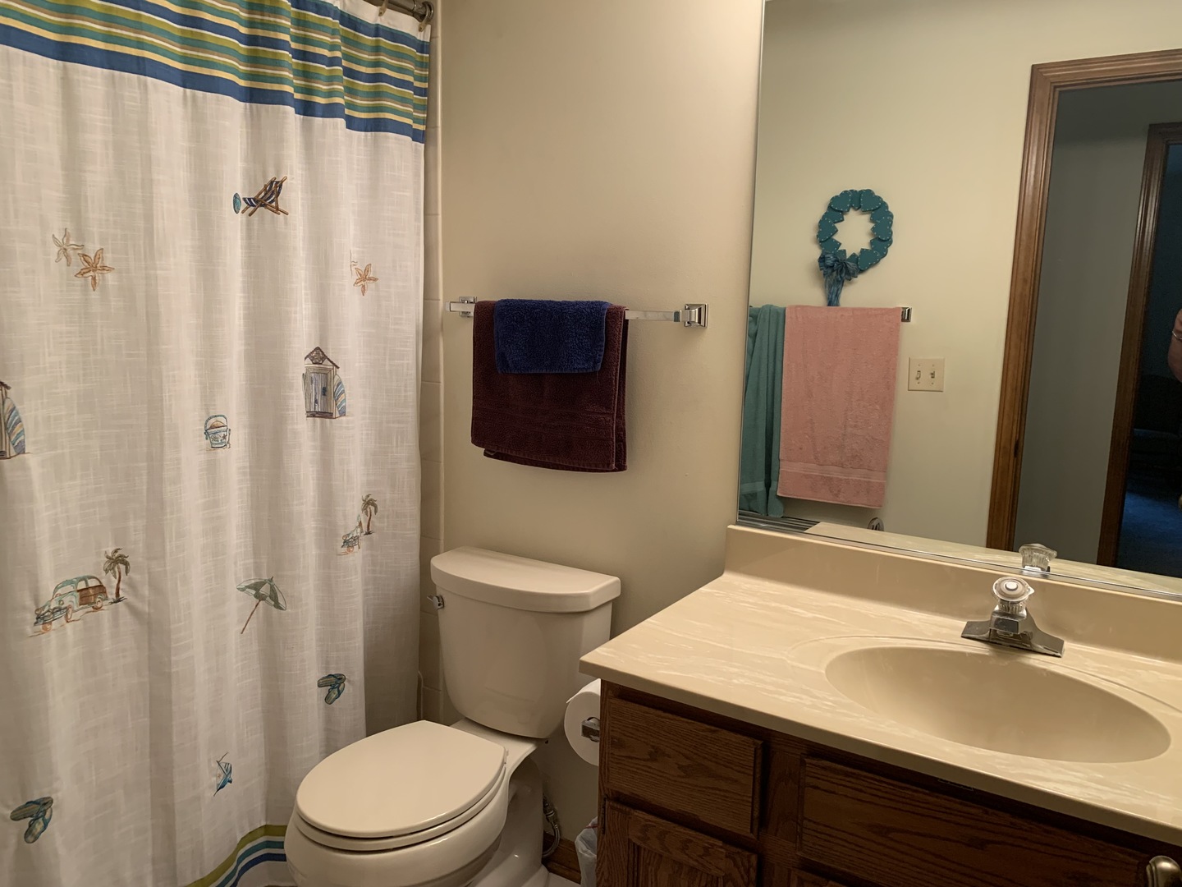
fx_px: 888
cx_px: 591
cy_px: 444
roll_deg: -1.2
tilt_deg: -8.5
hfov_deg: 67.3
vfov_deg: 53.1
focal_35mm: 26
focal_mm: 4.25
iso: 160
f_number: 1.8
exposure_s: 1/60
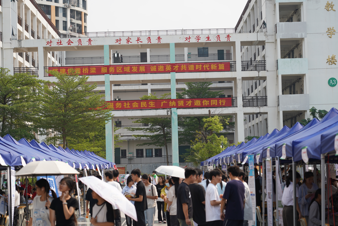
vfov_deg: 13.0
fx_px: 986
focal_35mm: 105
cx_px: 169
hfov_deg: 19.5
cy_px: 113
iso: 100
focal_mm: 105
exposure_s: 1/400
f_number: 4.5
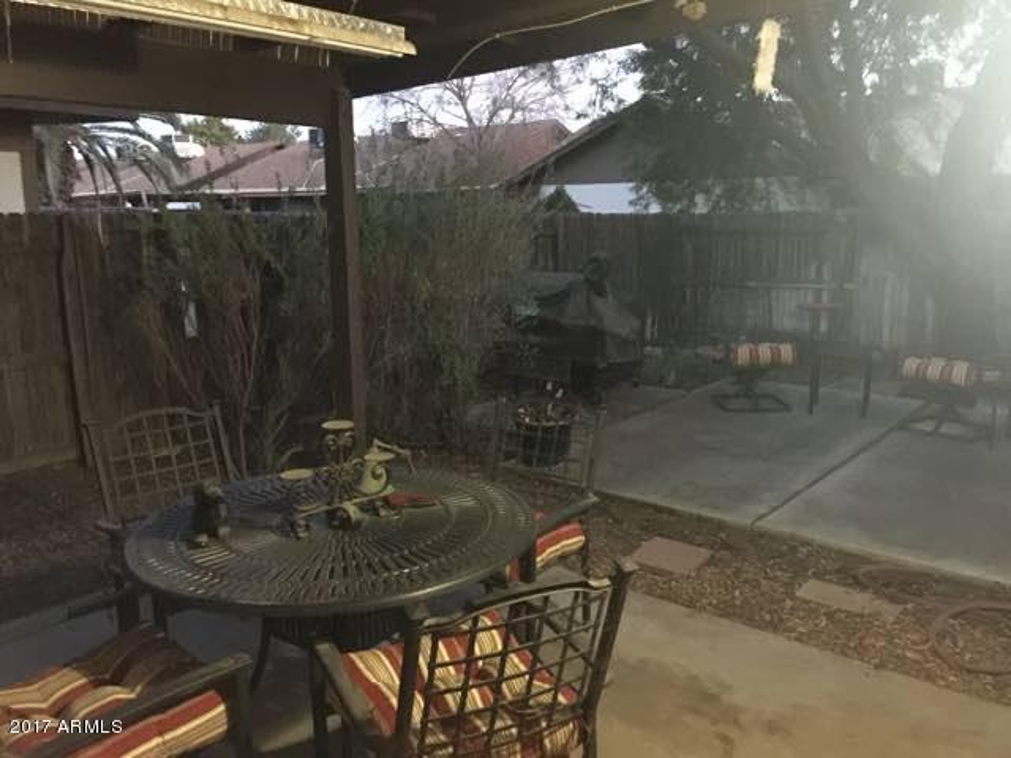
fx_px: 847
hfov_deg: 61.7
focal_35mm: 29
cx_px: 506
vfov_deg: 48.2
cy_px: 379
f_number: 2.2
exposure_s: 1/4
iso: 400
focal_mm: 4.15
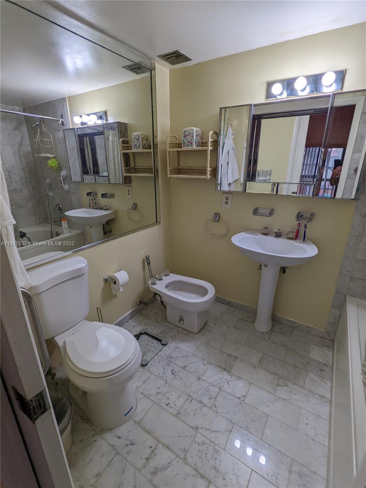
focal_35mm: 16
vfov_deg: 94.5
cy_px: 244
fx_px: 226
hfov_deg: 78.1
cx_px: 183
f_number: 2.2
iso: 47
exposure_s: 1/60
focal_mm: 2.22
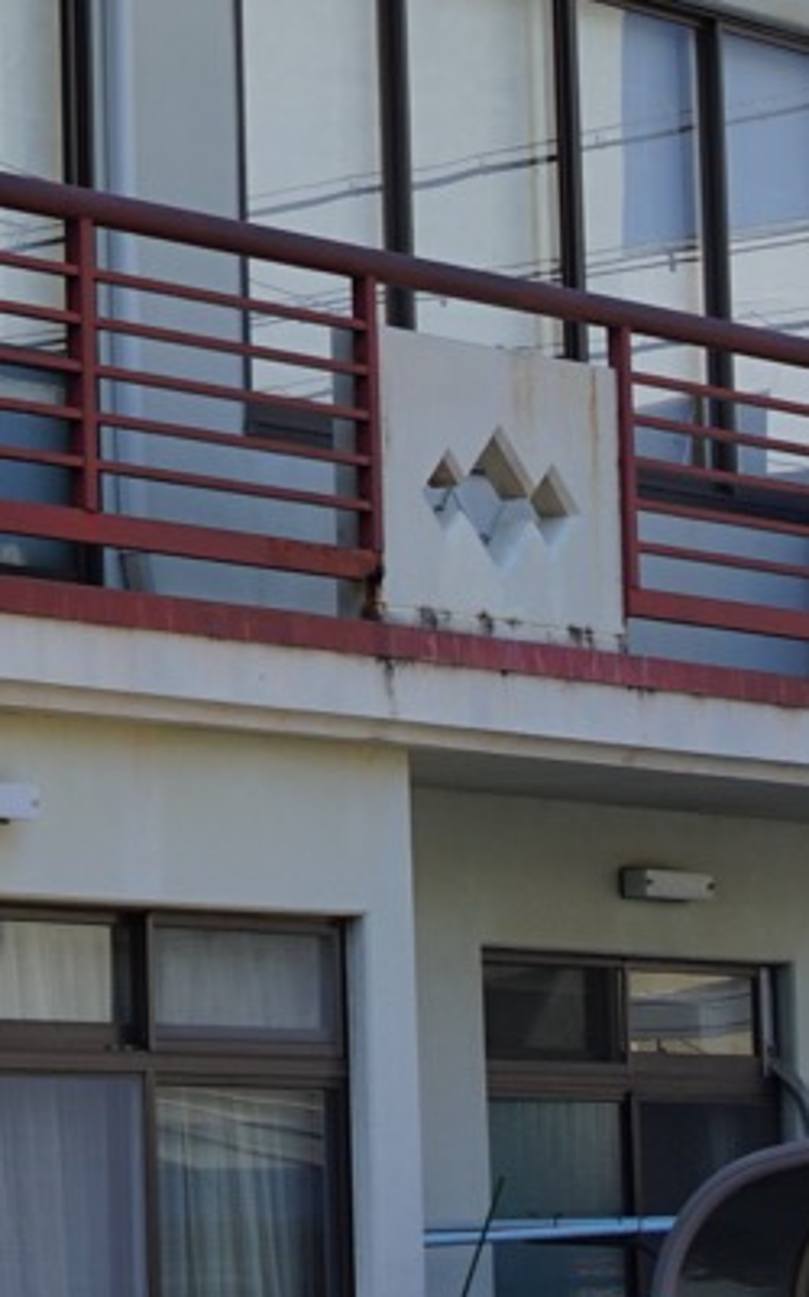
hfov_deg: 7.5
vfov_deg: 12.2
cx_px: -570
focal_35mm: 171
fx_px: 6043
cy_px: 230
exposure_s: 1/100
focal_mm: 35
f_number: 10
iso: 100
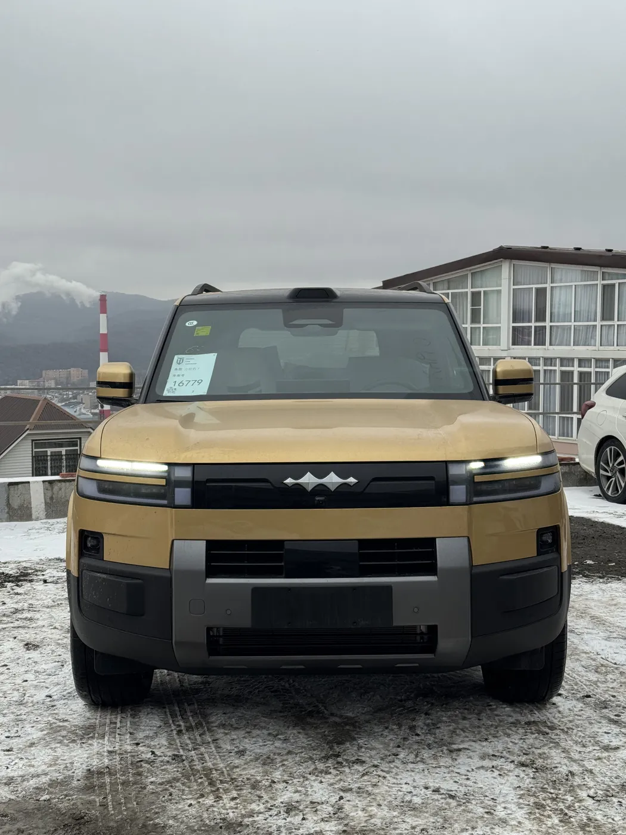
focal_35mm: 48
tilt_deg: -3.9
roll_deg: -0.4
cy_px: 418
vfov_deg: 39.7
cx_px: 313
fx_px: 1157
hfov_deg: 30.3
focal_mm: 6.76
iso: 64
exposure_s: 1/765
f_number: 1.78
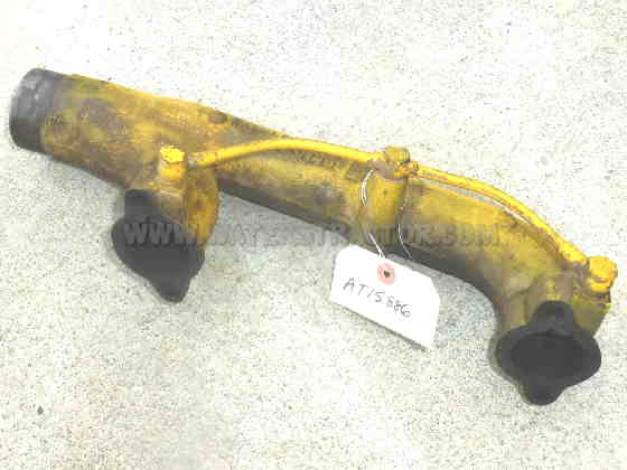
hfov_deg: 58.4
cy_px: 235
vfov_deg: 45.4
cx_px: 314
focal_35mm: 31
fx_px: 562
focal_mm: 4.8
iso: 800
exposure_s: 1/500
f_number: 6.3
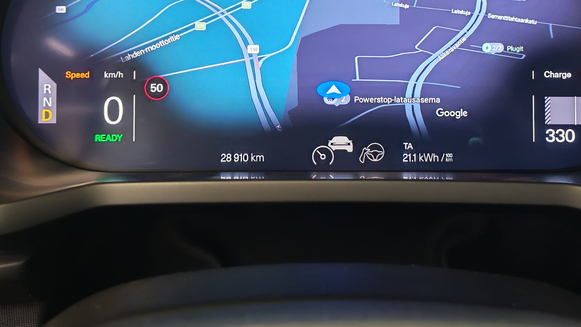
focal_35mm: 52
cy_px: 45
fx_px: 801
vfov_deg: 22.6
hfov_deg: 39.8
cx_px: 333
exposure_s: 1/50
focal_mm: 6.12
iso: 1000
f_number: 1.9
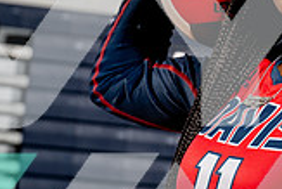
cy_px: 36
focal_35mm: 208
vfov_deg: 6.6
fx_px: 1631
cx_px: 303
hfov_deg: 9.8
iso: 100
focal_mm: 56
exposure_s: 1/250
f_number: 5.6
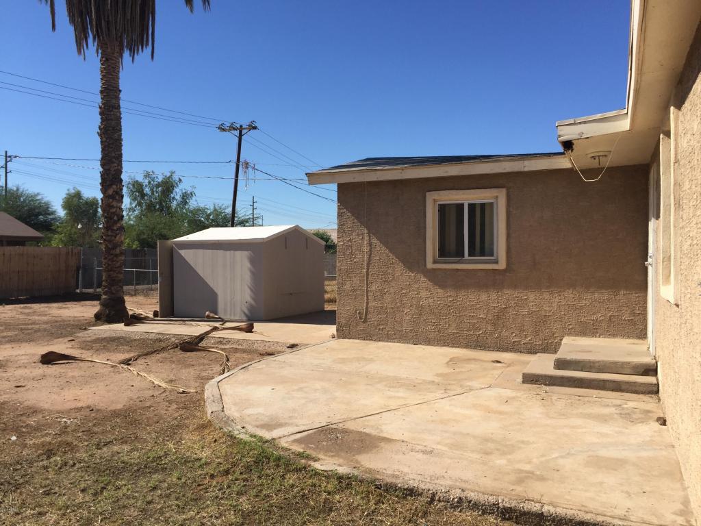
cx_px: 350
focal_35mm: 29
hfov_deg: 61.7
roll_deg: -1.5
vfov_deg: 48.2
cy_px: 263
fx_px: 587
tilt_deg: +0.6
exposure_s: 1/2326
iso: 32
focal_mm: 4.15
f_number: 2.2
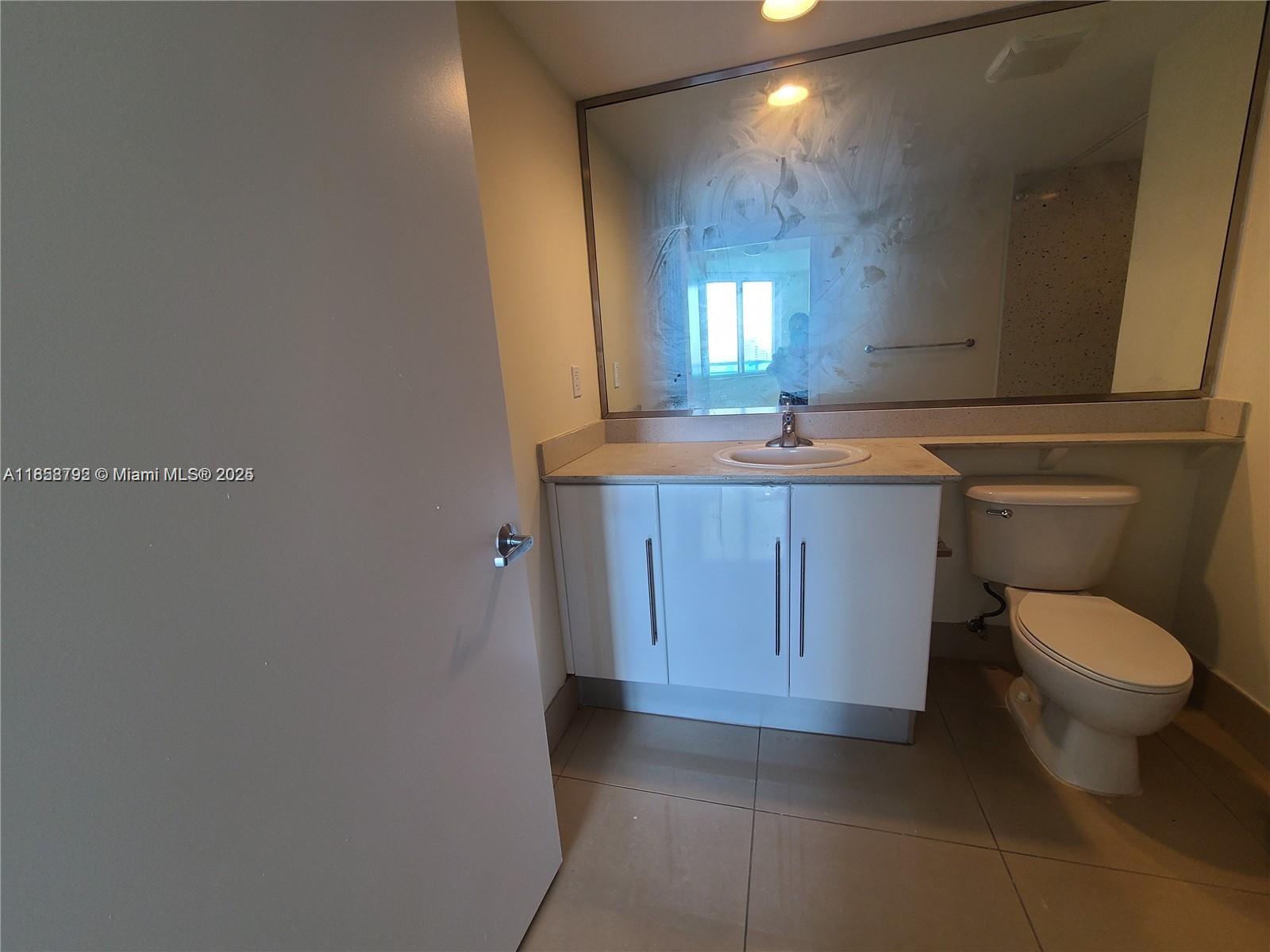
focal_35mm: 13
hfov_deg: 106.2
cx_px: 635
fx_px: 477
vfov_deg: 89.9
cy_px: 476
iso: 160
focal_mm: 2.2
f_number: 2.2
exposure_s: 1/59
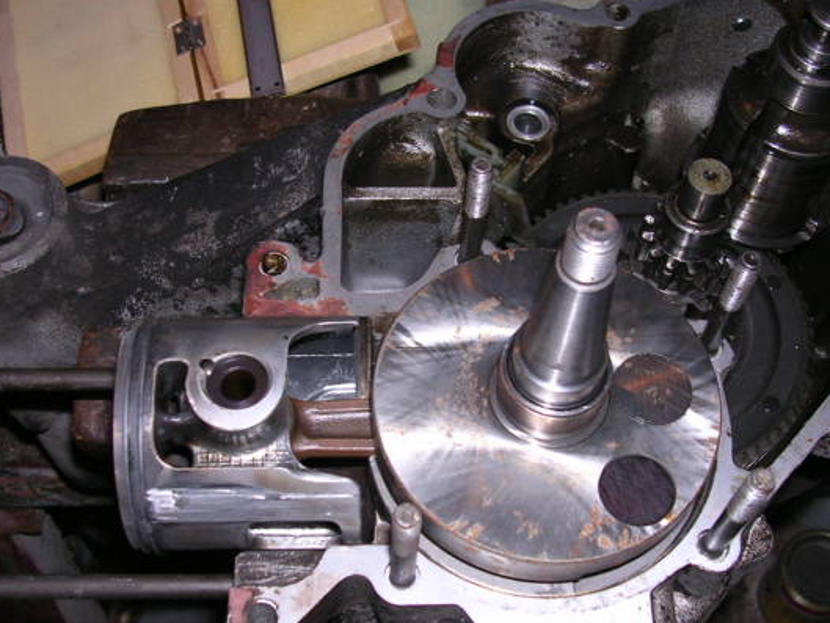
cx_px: 453
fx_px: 1103
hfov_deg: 41.2
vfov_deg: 31.5
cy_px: 337
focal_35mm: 46
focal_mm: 5.8
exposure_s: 1/60.1
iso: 100
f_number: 2.8
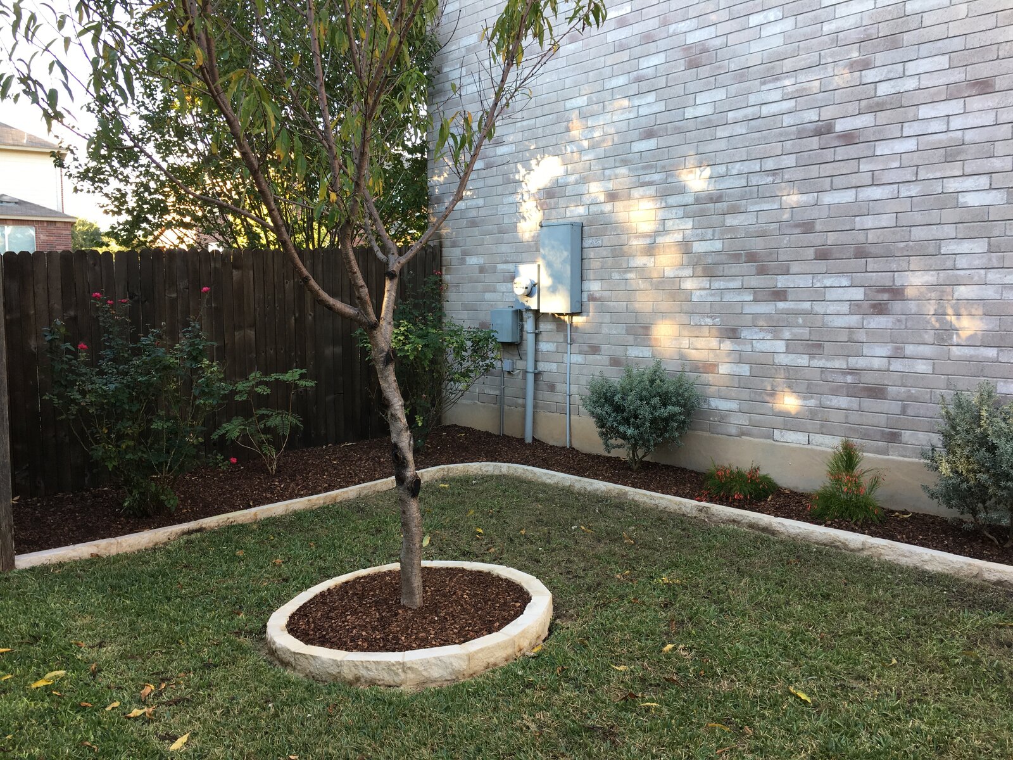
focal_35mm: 29
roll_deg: -0.6
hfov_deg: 61.7
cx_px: 506
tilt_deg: -5.7
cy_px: 380
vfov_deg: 48.2
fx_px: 849
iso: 25
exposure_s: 1/60
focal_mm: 4.15
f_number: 2.2
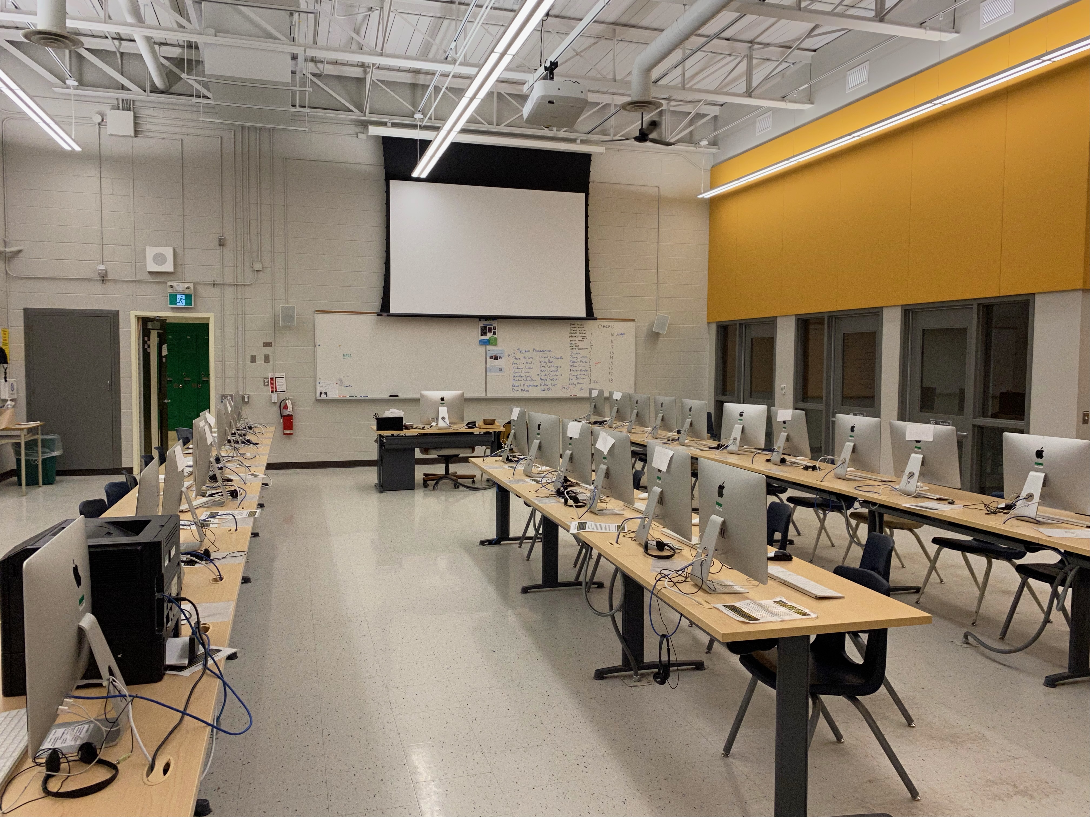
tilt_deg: -5.3
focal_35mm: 26
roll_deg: +0.5
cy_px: 408
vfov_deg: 53.1
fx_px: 819
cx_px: 545
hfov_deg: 67.3
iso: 80
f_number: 1.8
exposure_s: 1/60
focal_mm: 4.25
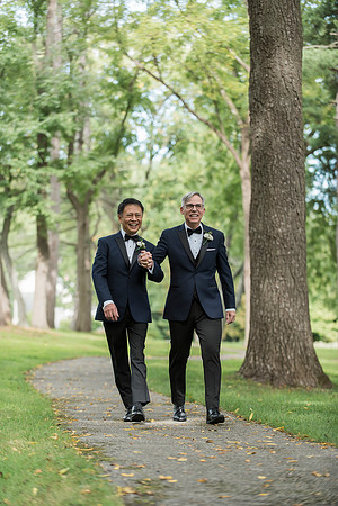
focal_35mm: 105
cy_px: 253
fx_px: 1479
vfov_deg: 19.5
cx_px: 169
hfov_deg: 13.0
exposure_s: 1/640
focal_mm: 105
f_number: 2.8
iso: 400
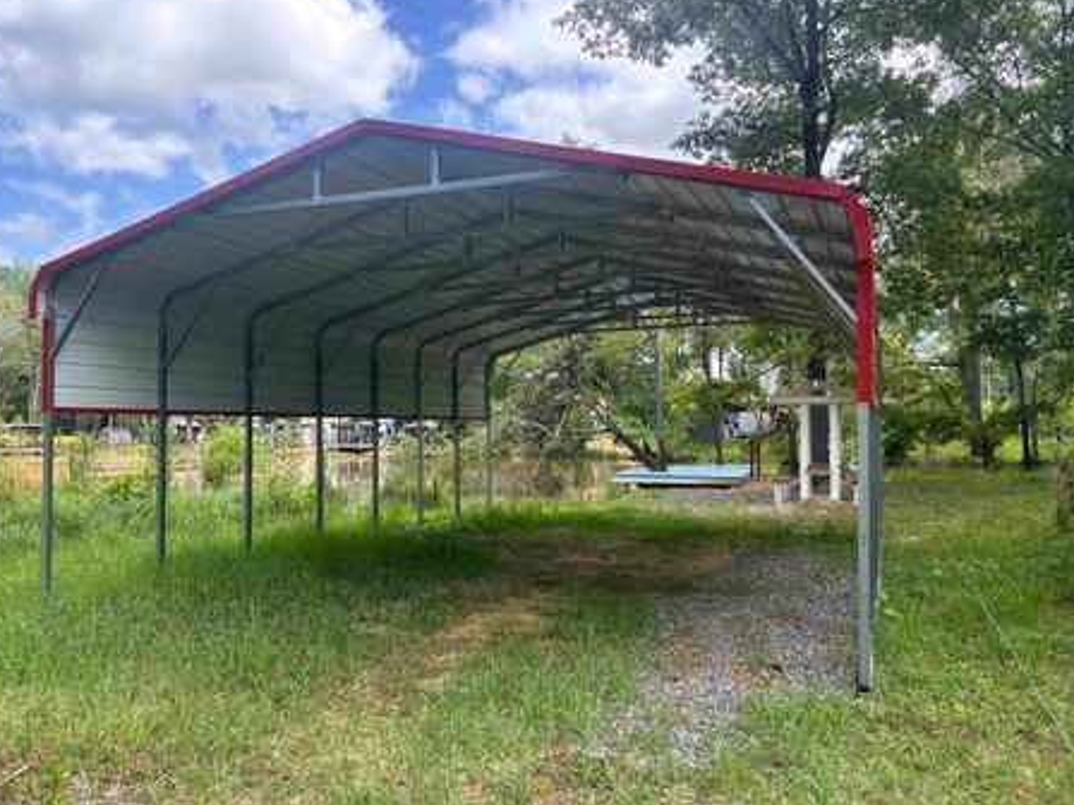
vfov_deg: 48.2
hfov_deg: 61.5
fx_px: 900
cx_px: 487
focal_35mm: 29
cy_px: 413
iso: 50
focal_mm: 5.96
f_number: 1.6
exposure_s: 1/559
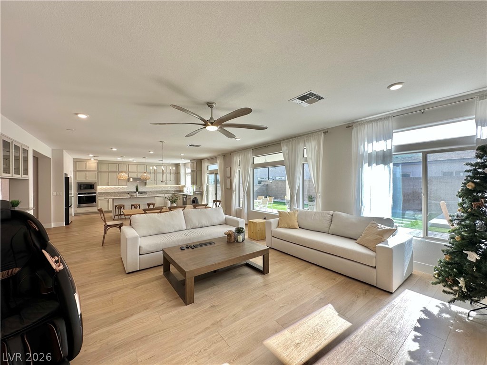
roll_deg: +0.3
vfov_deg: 85.7
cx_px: 244
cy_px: 182
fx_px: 197
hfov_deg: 102.1
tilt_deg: -0.2
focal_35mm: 14
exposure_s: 1/128
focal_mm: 2.22
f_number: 2.2
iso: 40
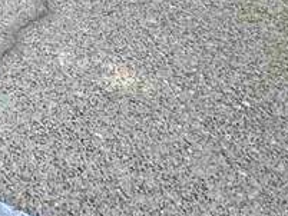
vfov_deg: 10.7
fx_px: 741
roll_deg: -2.9
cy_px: -449
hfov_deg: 19.9
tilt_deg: +1.7
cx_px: -106
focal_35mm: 89
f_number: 2.2
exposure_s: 1/500
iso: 40
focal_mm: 2.22
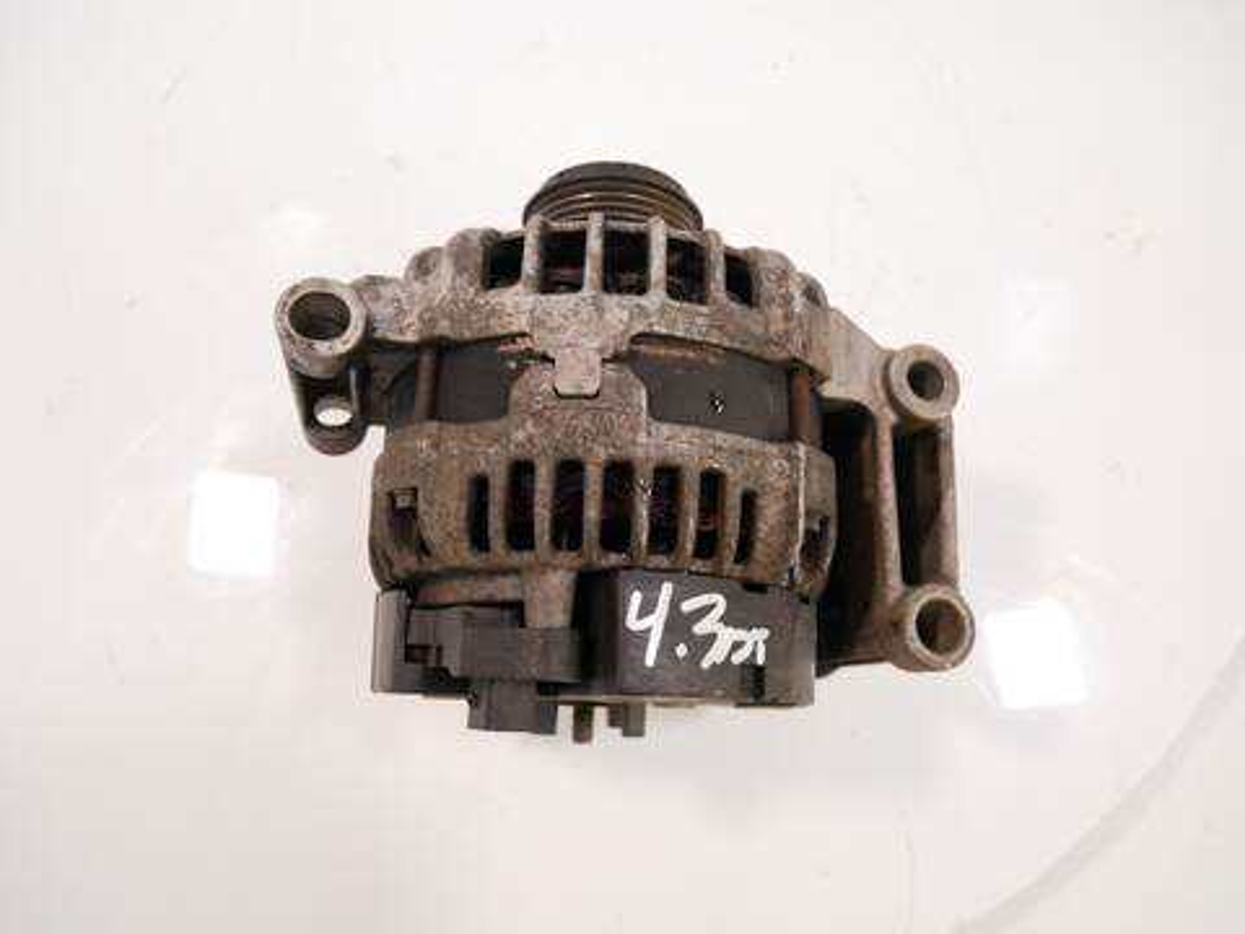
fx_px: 863
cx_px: 622
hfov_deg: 71.6
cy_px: 467
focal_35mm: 24
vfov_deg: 56.8
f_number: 3.5
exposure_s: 1/60
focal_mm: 12
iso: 500
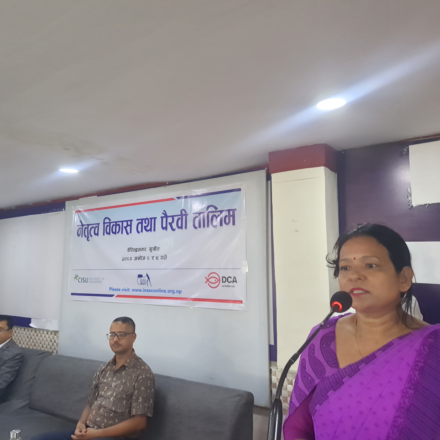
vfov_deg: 55.6
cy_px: 220
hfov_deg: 55.4
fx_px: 417
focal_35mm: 29
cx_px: 185
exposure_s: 1/50
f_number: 1.8
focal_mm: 5.23
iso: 500
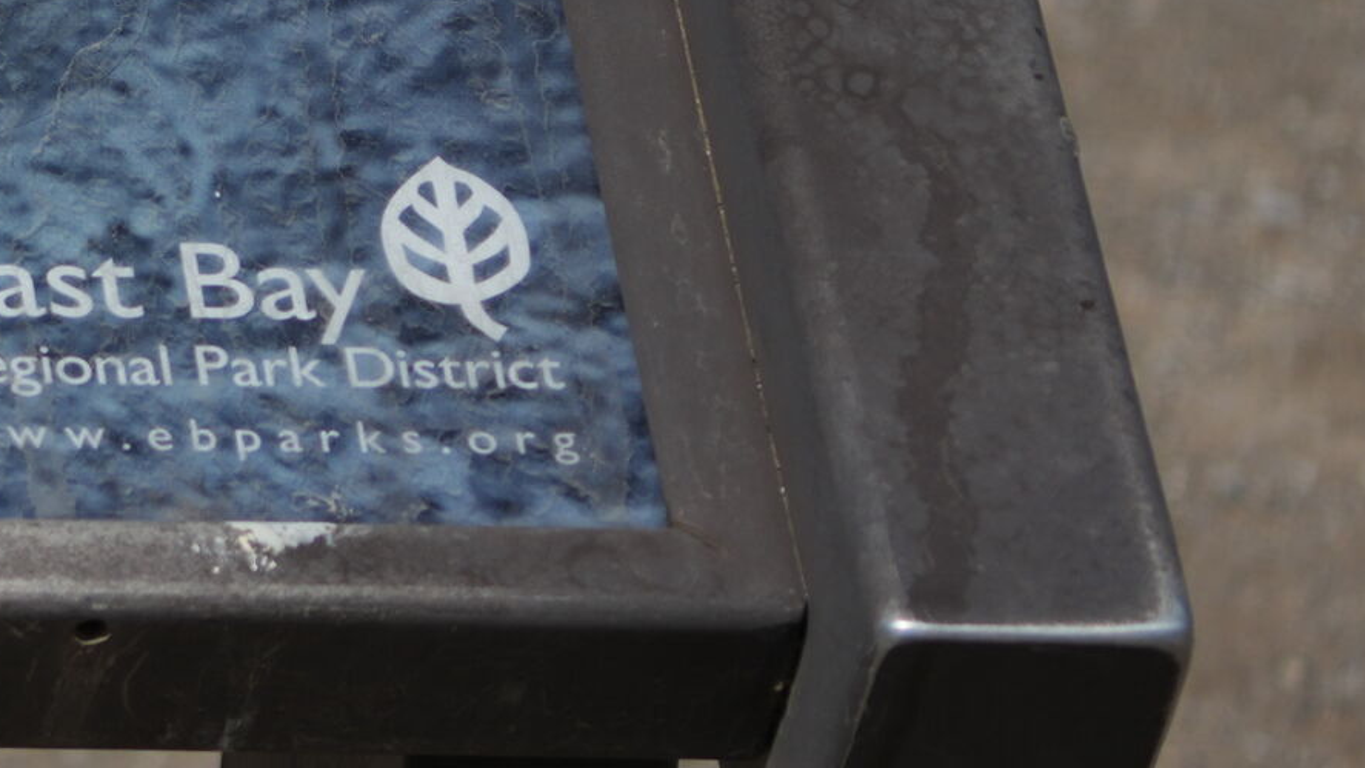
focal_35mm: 255
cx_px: -1894
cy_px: -513
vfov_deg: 4.7
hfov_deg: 7.9
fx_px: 9230
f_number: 4.5
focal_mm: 50
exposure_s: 1/2000
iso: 125
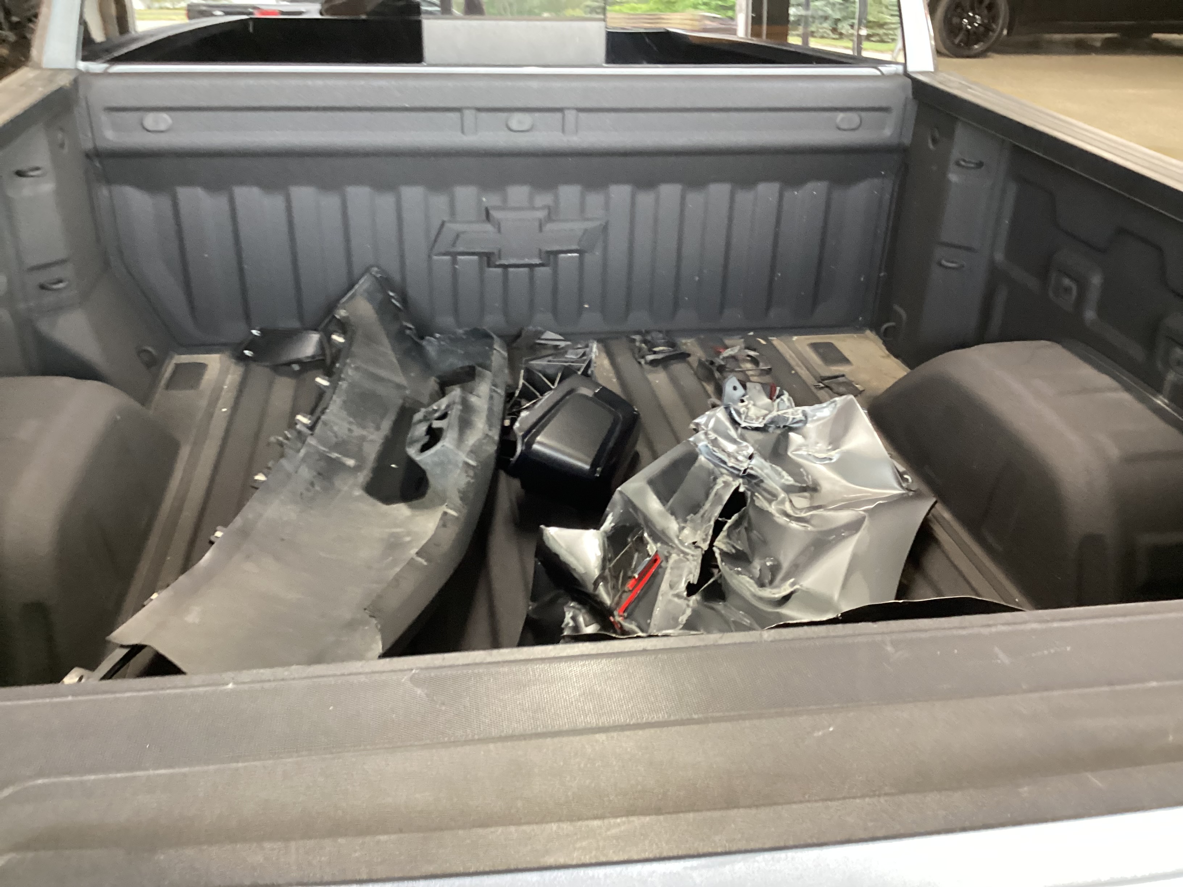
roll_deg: -2.7
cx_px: 592
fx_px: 1059
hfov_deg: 58.4
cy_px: 444
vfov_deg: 45.4
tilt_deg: -30.7
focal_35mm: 31
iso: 320
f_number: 2.4
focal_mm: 3.3
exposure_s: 1/33
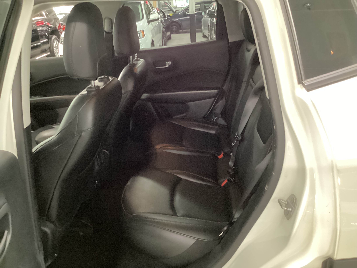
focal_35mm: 31
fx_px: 320
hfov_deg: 58.4
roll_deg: +3.6
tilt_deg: -22.8
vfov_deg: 45.4
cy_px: 134
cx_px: 178
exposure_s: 1/17
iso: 800
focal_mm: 3.3
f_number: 2.4
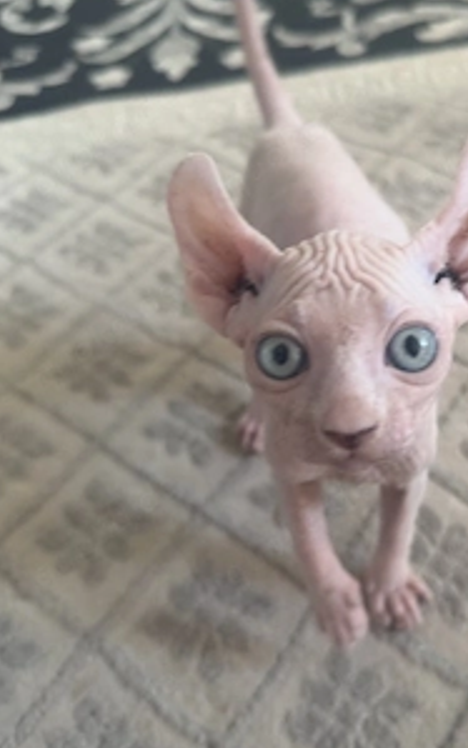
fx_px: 694
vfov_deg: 56.7
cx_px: 350
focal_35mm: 34
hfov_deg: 36.4
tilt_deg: -50.4
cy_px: 363
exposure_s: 1/102
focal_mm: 6.76
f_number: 1.78
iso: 200
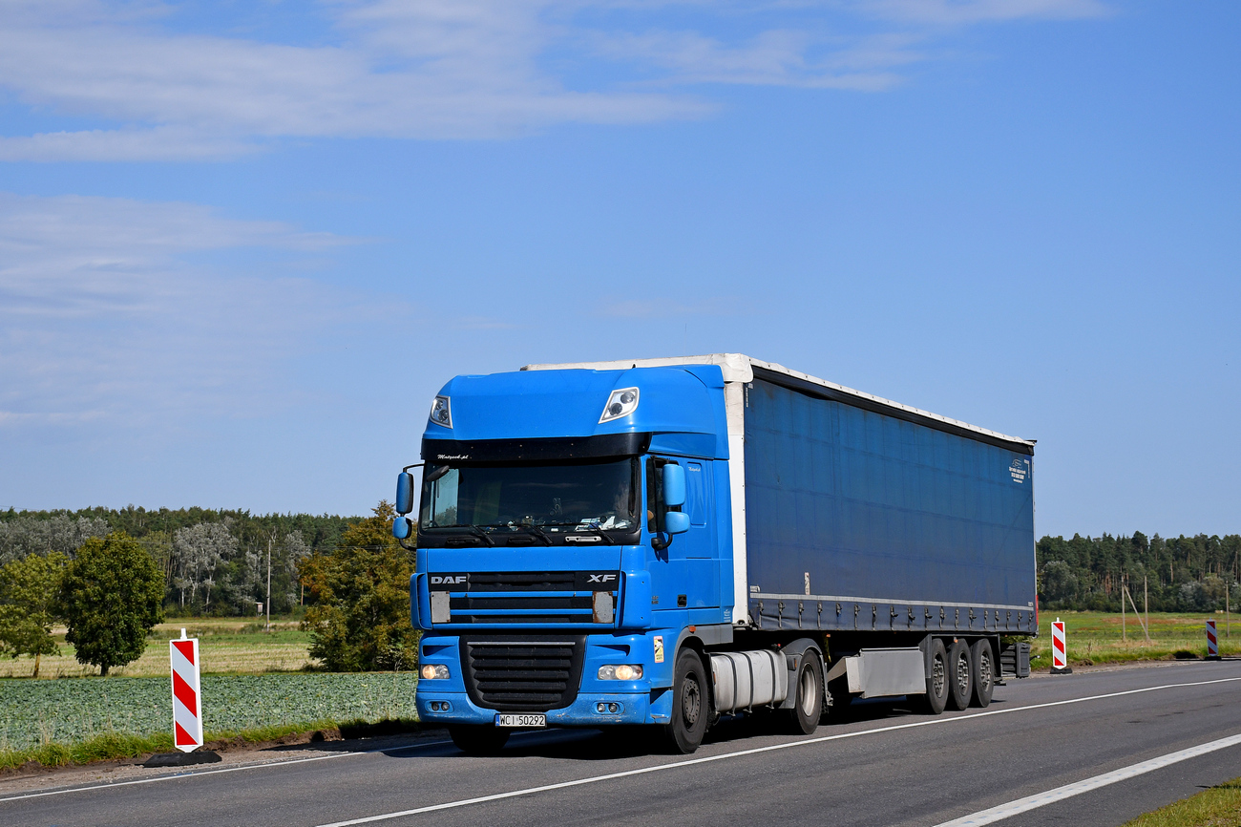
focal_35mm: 57
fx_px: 1964
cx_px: 620
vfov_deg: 23.8
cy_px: 414
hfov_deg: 35.1
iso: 200
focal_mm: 38
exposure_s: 1/1600
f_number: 6.3
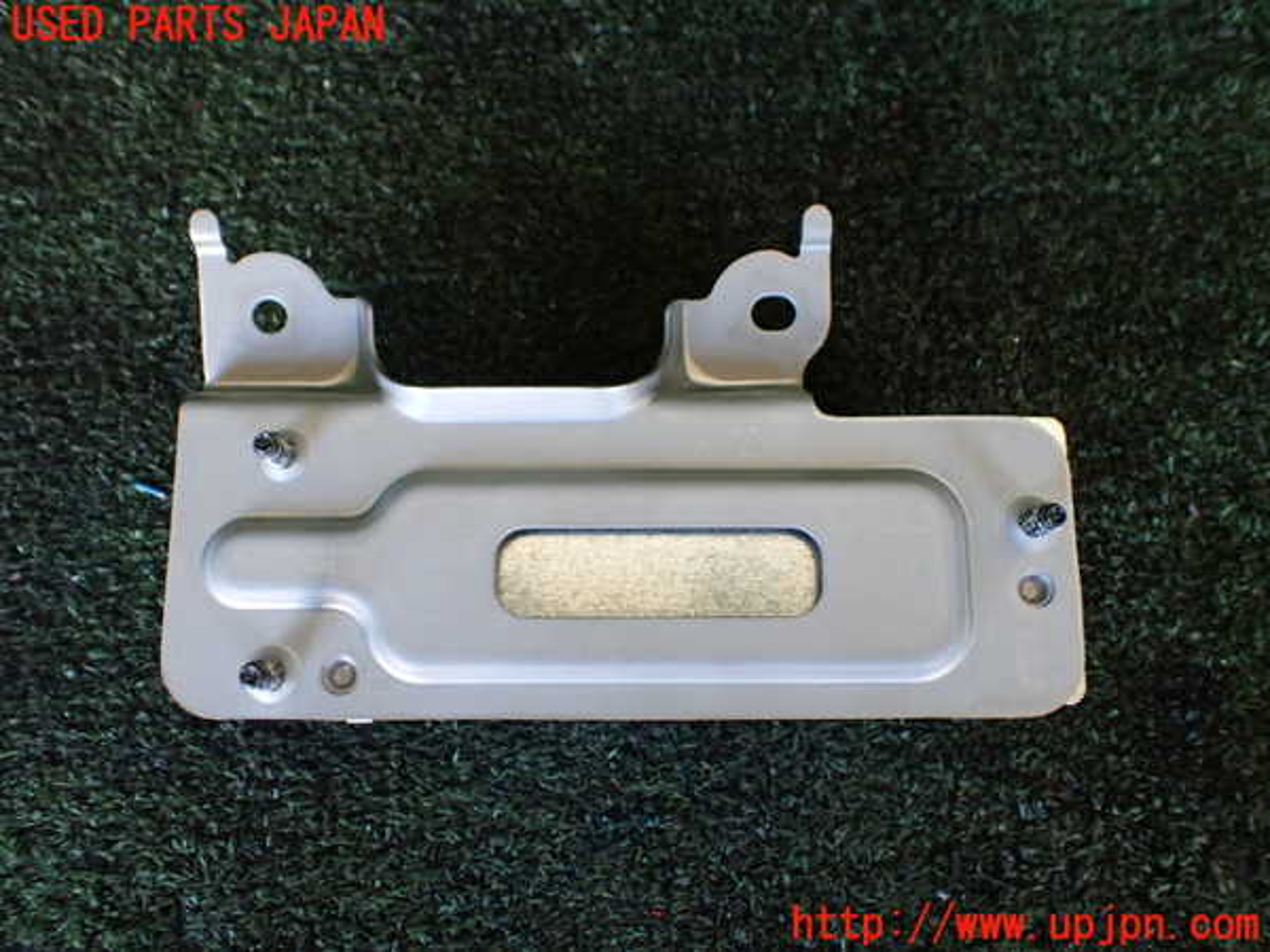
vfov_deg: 46.8
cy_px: 476
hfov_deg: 60.0
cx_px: 635
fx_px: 1101
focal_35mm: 30
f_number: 2.3
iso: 640
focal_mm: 5.4
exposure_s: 1/125
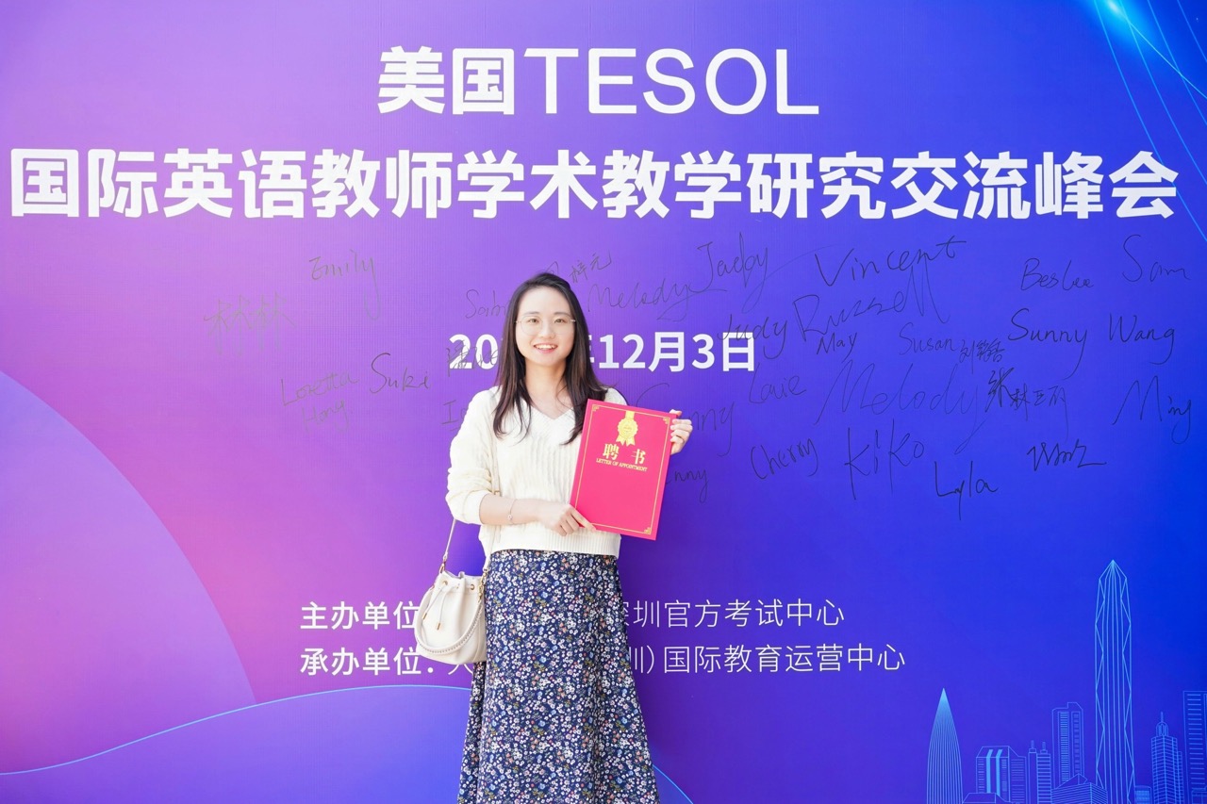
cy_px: 402
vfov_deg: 34.5
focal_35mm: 39
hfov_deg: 50.0
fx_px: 1294
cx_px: 604
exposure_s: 1/161
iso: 250
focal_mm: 38.6
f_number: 4
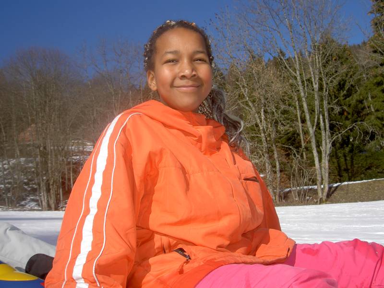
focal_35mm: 39
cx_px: 192
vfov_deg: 36.8
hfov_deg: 47.9
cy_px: 144
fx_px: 433
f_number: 4.7
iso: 100
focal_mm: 8
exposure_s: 1/500
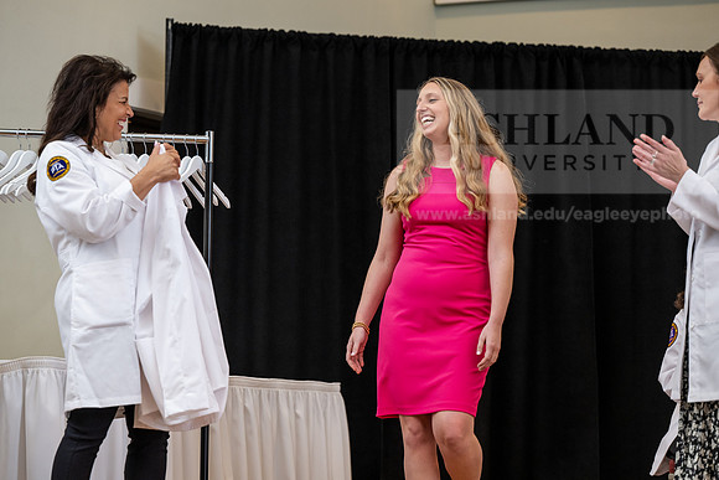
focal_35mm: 115
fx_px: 2297
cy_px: 240
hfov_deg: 17.8
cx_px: 360
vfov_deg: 11.9
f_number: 3.5
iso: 1600
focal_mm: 115
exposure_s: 1/200
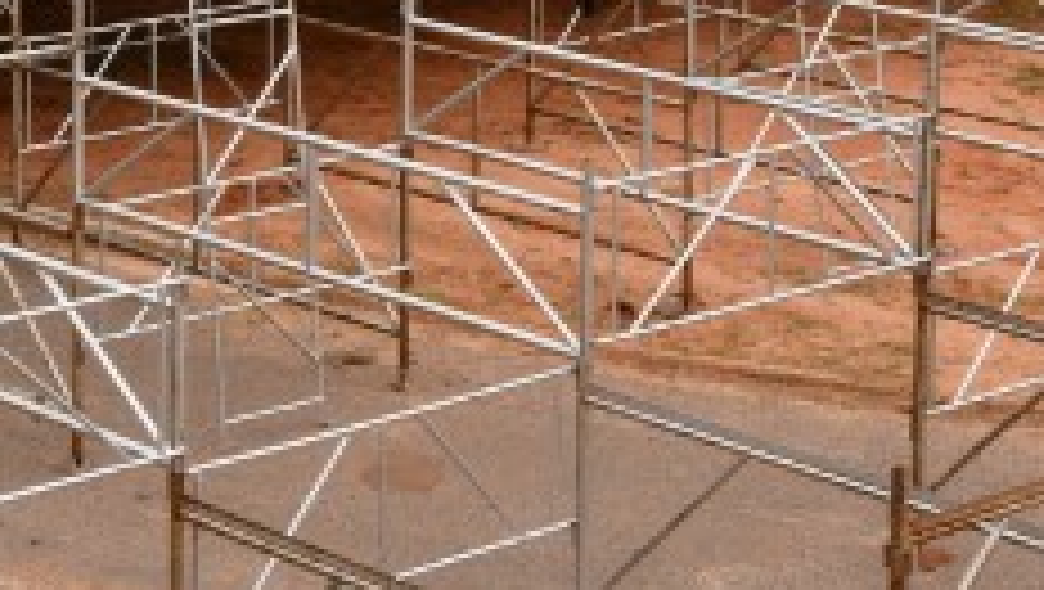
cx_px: 140
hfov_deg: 16.3
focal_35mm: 130
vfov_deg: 9.1
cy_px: -277
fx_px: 3602
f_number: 8
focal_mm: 30
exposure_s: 1/250
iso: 140
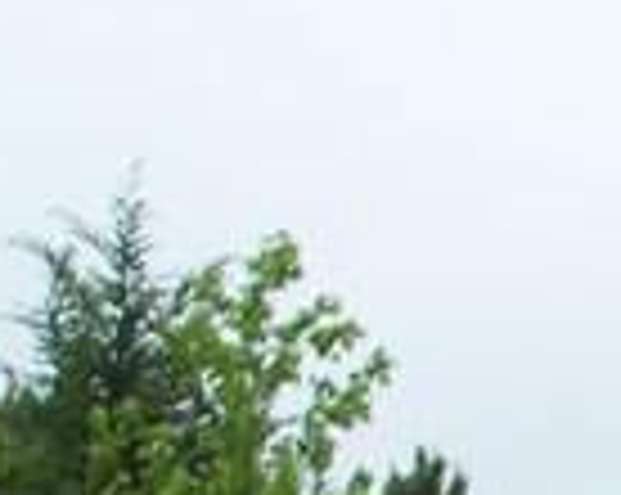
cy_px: 986
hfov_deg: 6.7
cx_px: 1881
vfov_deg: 5.8
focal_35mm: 261
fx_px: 4790
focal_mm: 7.54
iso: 64
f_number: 2.8
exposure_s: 1/250
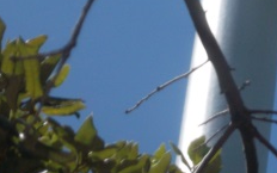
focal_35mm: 493
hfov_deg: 4.2
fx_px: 3722
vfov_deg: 2.7
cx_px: 361
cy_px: -123
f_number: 5.9
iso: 80
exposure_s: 1/420
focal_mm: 24.5
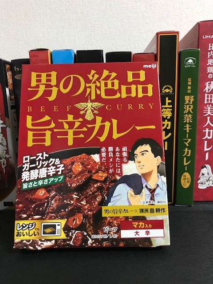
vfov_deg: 63.4
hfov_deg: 49.7
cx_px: 106
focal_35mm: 28
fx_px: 230
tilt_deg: -8.3
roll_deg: +1.7
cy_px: 142
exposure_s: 1/16
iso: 100
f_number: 1.8
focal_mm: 3.99
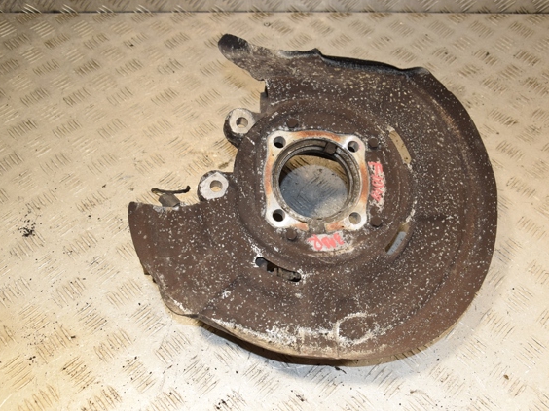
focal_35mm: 36
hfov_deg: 51.3
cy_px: 206
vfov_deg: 39.7
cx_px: 299
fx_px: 571
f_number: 6.3
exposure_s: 1/200
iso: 800
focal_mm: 22
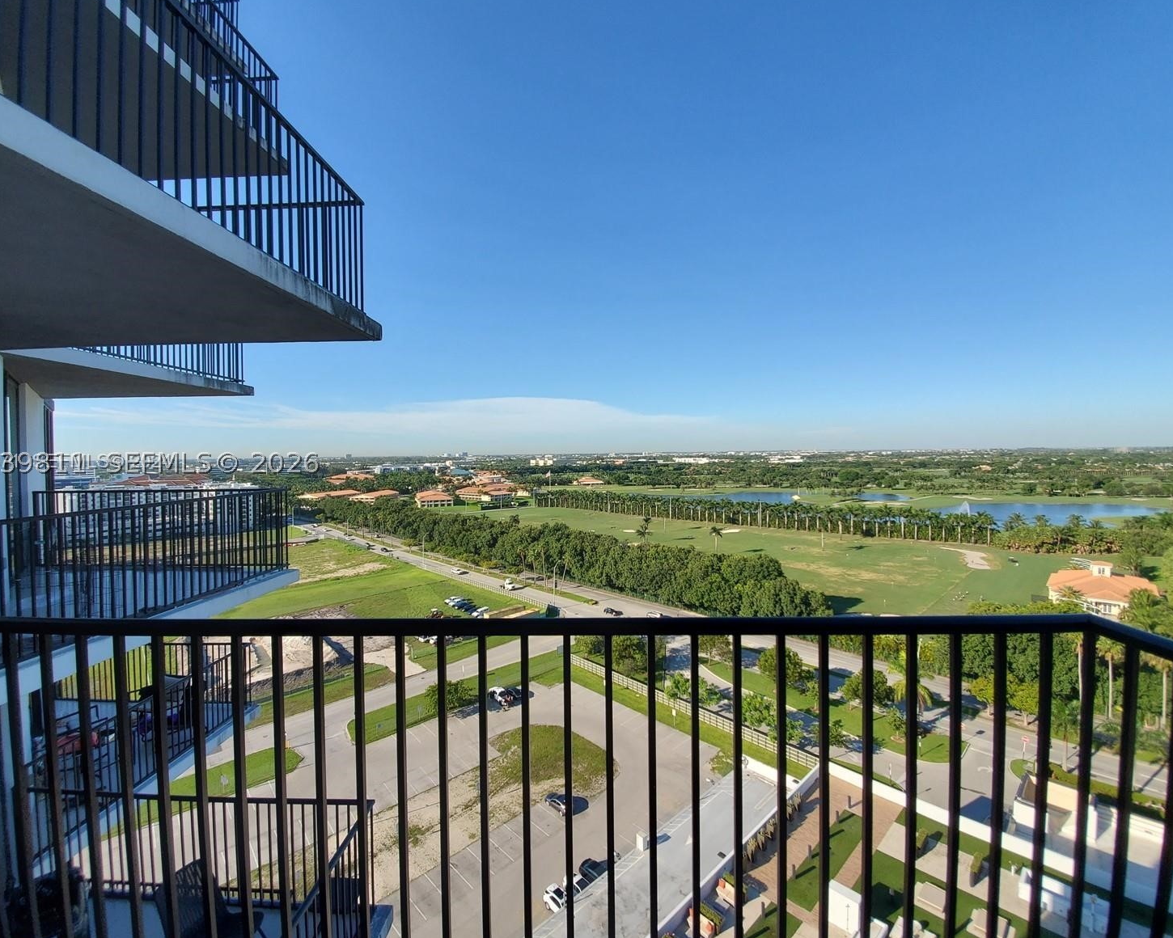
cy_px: 463
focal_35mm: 14
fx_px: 486
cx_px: 567
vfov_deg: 88.0
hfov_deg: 100.7
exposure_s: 1/973
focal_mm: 1.8
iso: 50
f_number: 2.2
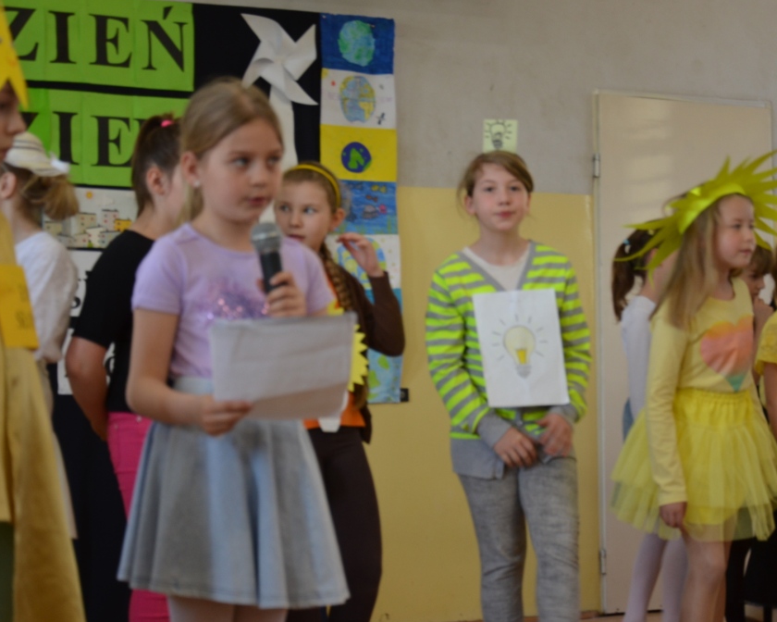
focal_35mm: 89
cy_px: 310
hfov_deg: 21.5
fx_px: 2047
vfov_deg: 17.3
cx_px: 422
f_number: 5
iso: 500
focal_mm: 52
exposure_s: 1/60
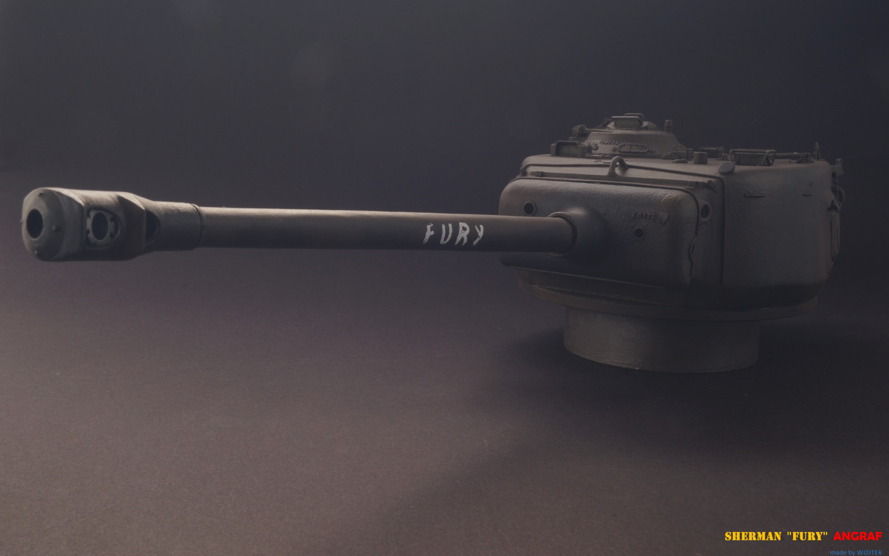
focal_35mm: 40
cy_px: 265
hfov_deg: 49.3
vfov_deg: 32.0
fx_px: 969
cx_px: 443
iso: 100
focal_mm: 26
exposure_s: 1/4
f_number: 25
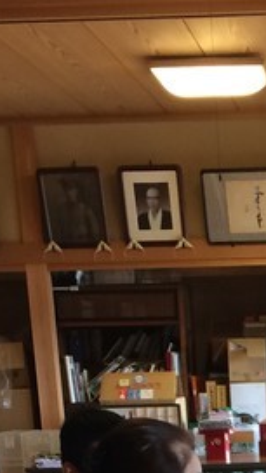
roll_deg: +3.8
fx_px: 1492
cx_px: 370
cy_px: 859
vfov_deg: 15.4
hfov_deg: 9.9
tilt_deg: -21.9
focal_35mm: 119
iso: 32
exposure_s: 1/30
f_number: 2.2
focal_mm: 4.15
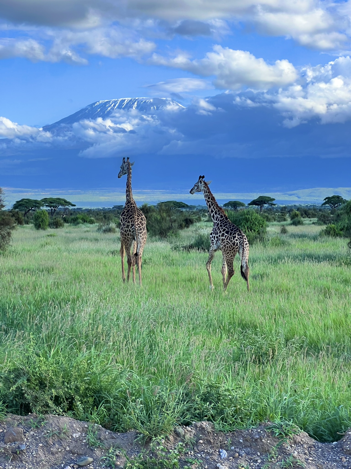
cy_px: 234
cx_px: 176
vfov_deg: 25.3
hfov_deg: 19.1
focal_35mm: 77
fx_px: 1041
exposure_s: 1/110
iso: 32
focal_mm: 9
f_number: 2.8
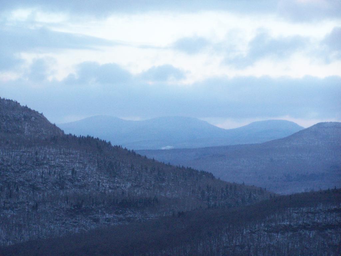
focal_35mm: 139
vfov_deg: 10.7
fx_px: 1369
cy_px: 128
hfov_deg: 14.2
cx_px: 170
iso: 400
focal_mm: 23.1
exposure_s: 1/320
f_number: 3.2
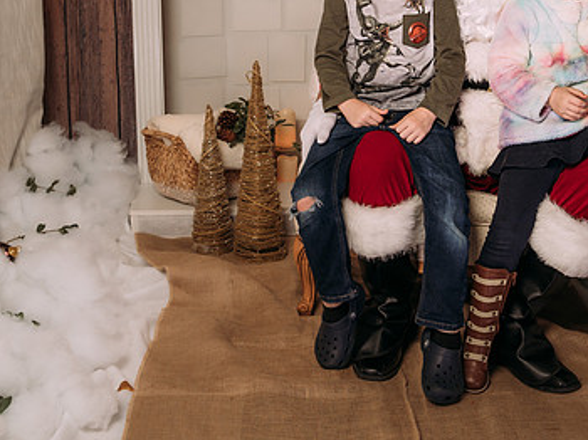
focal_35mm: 63
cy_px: 146
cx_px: 343
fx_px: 1069
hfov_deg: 30.7
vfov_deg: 23.2
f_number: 5.6
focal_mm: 35
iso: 100
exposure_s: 1/100
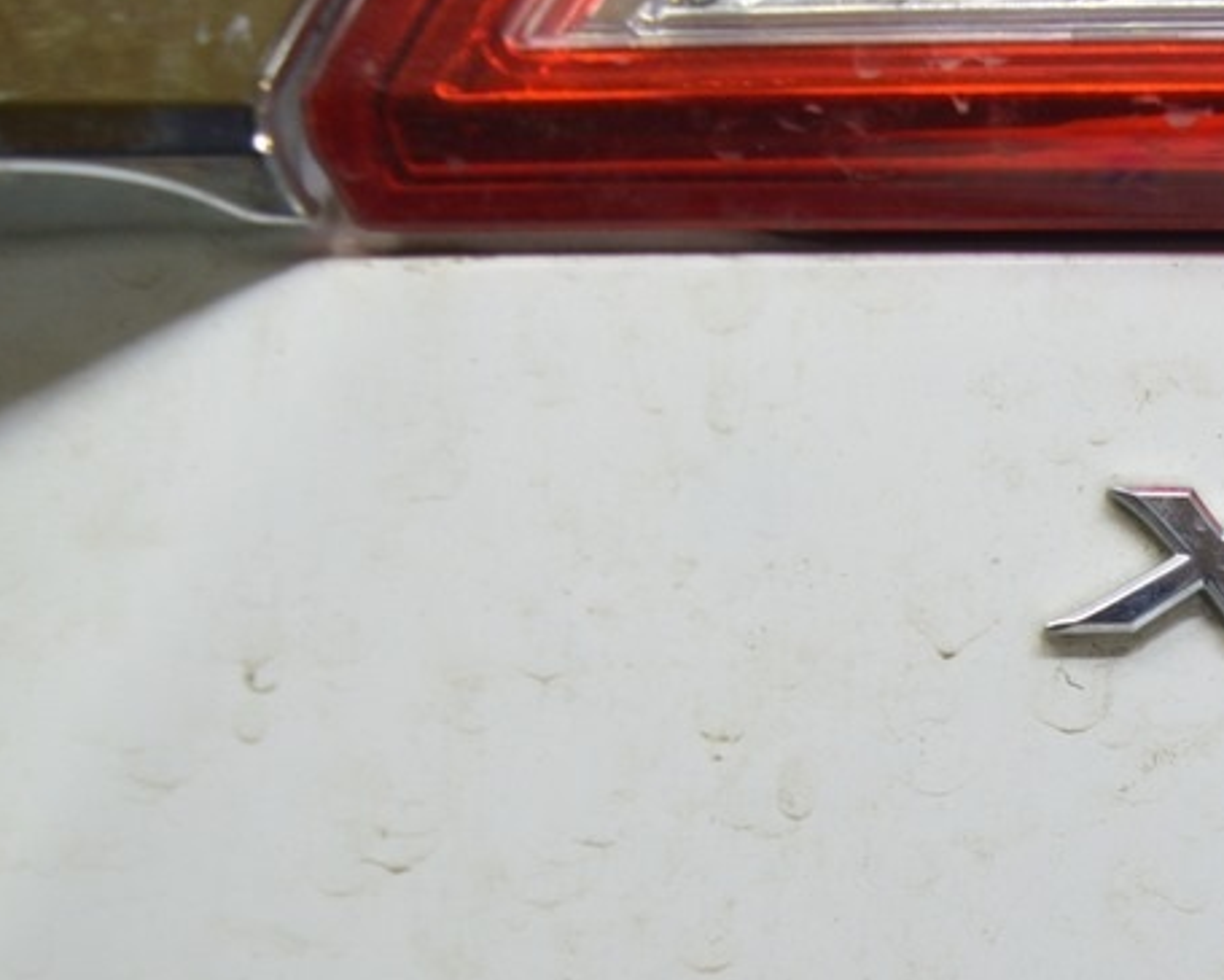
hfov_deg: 24.7
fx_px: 2753
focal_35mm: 76
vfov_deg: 19.8
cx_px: 963
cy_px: 887
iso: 400
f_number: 4
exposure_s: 1/40
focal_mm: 24
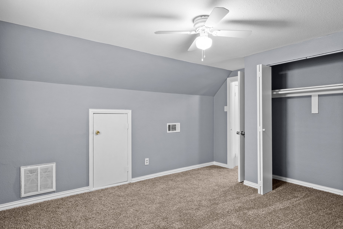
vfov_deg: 61.9
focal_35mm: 20
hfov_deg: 83.9
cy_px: 123
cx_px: 165
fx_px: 191
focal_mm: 17
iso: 400
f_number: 7.1
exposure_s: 1.6
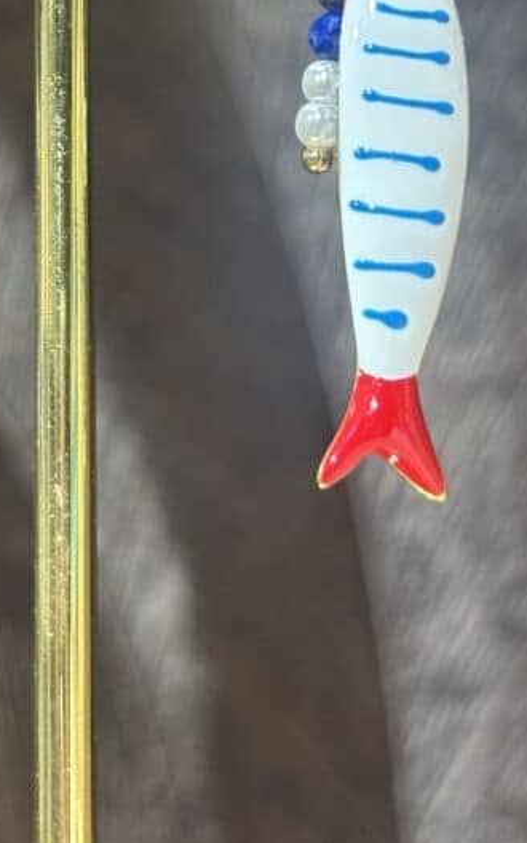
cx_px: 78
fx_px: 2459
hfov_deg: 12.2
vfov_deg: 19.1
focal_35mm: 107
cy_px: 72
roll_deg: -0.9
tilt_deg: +7.7
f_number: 1.6
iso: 64
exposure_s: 1/50
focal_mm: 5.96
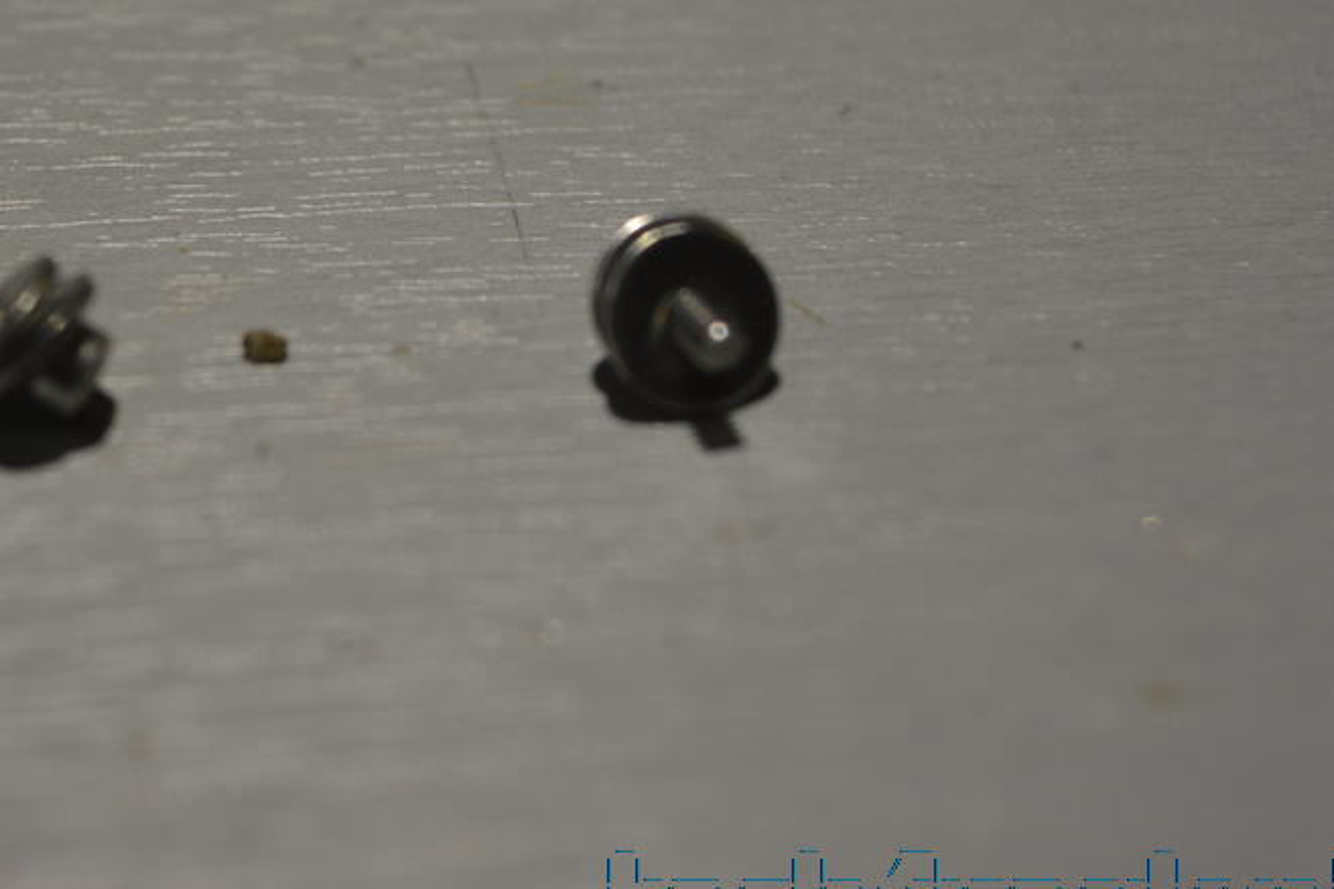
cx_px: 363
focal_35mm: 105
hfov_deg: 19.3
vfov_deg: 13.0
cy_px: 334
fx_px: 3891
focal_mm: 46
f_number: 5.6
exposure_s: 1/60
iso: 400
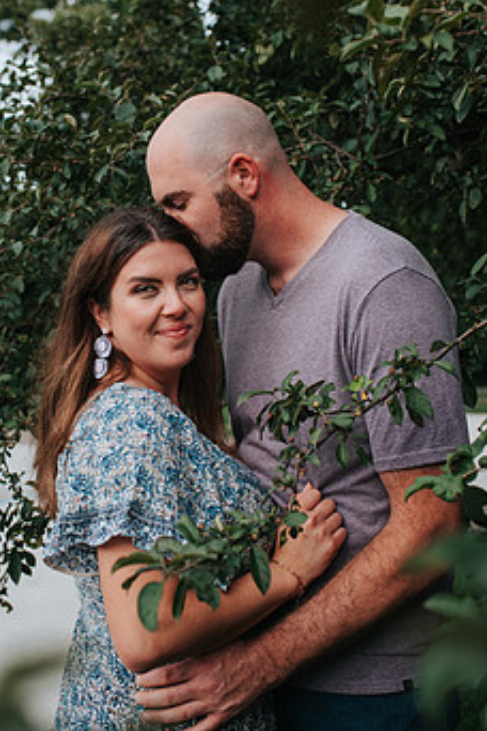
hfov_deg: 29.2
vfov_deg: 42.5
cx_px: 194
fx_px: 933
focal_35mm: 46
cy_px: 286
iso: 1000
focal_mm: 35
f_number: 2.8
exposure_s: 1/1250
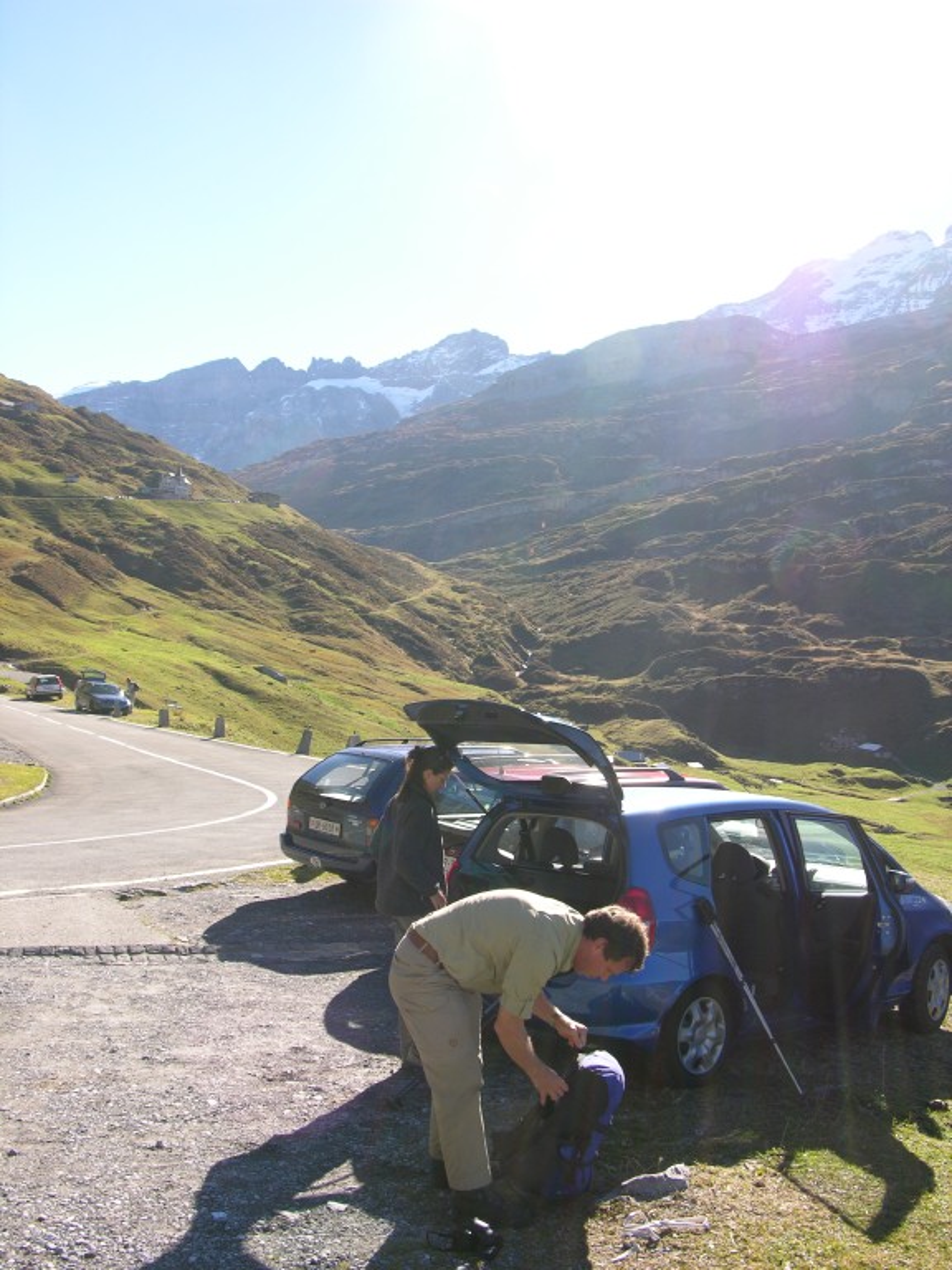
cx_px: 476
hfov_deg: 40.7
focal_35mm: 35
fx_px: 1283
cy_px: 635
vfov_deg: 52.6
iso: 50
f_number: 5
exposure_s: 1/127
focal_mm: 8.9
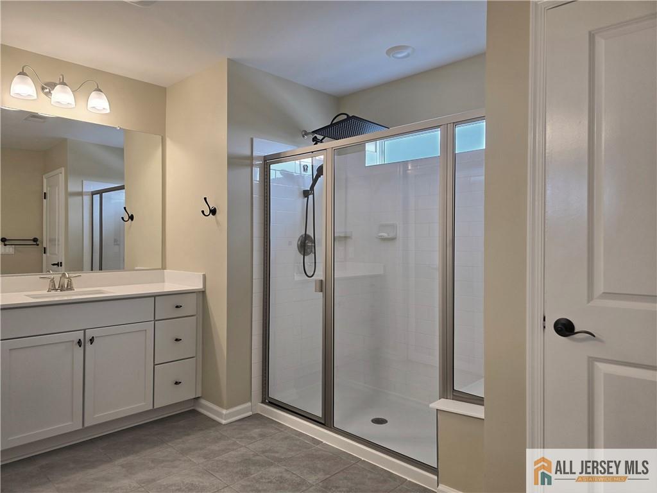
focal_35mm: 23
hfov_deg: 73.9
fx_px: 437
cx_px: 328
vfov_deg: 58.9
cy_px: 246
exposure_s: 1/120
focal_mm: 6.3
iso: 50
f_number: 1.7
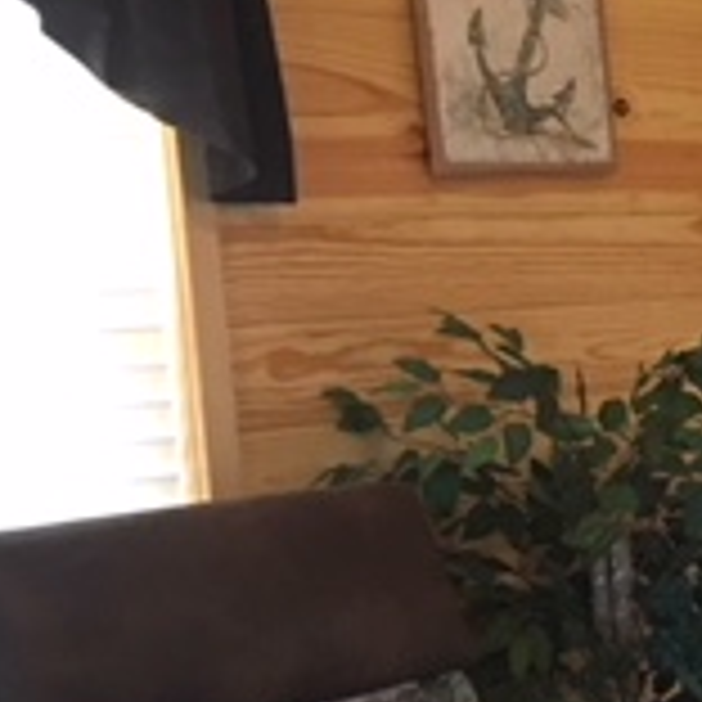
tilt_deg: -10.1
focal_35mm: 105
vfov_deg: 16.3
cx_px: 1071
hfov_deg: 15.3
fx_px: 2409
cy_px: 688
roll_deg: +1.9
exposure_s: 1/15
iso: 64
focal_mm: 4.15
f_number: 2.2
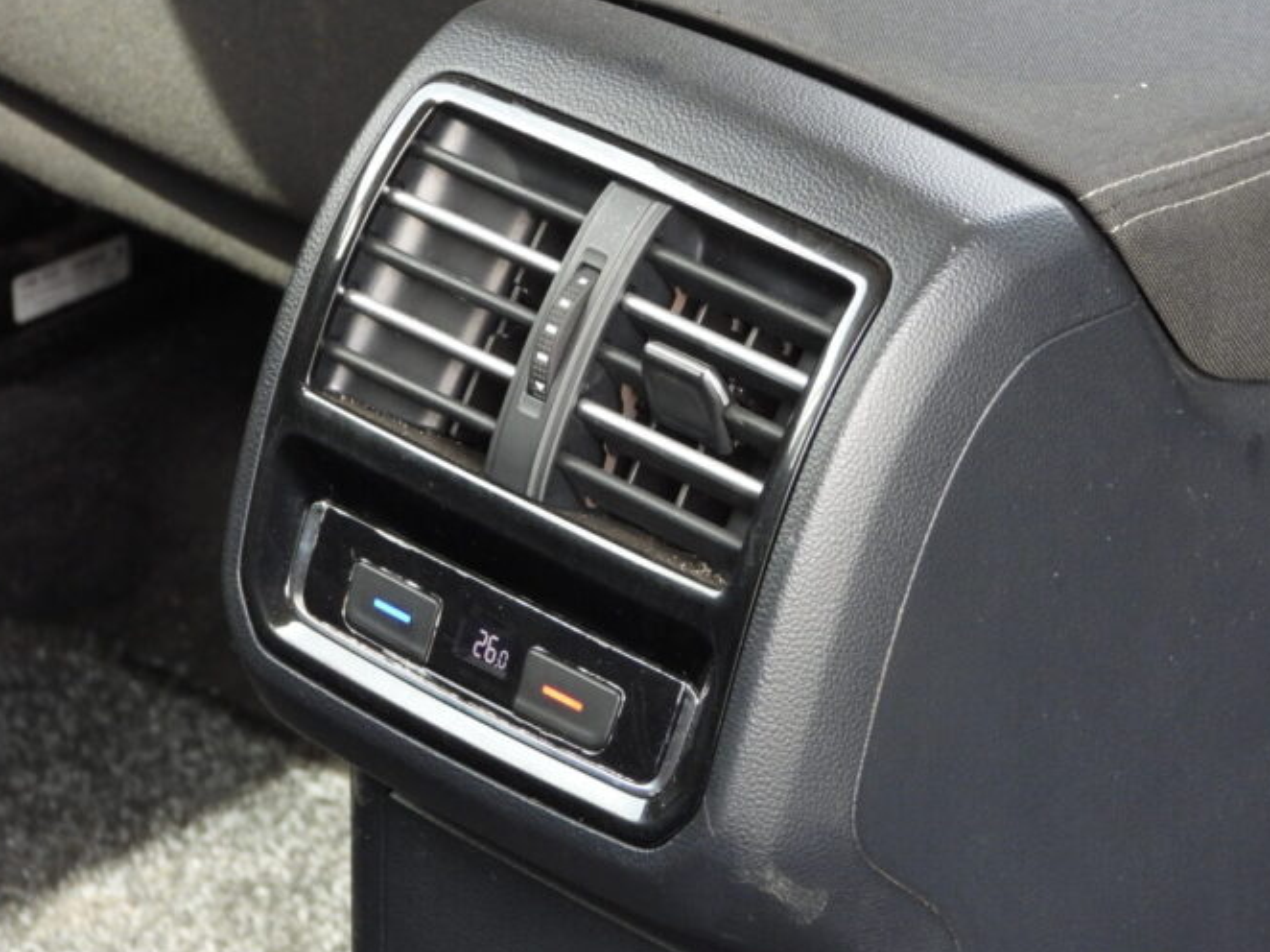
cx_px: 627
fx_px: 7298
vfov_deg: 7.5
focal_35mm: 199
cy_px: 459
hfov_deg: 9.9
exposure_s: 1/50
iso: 400
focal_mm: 33.2
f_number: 4.5
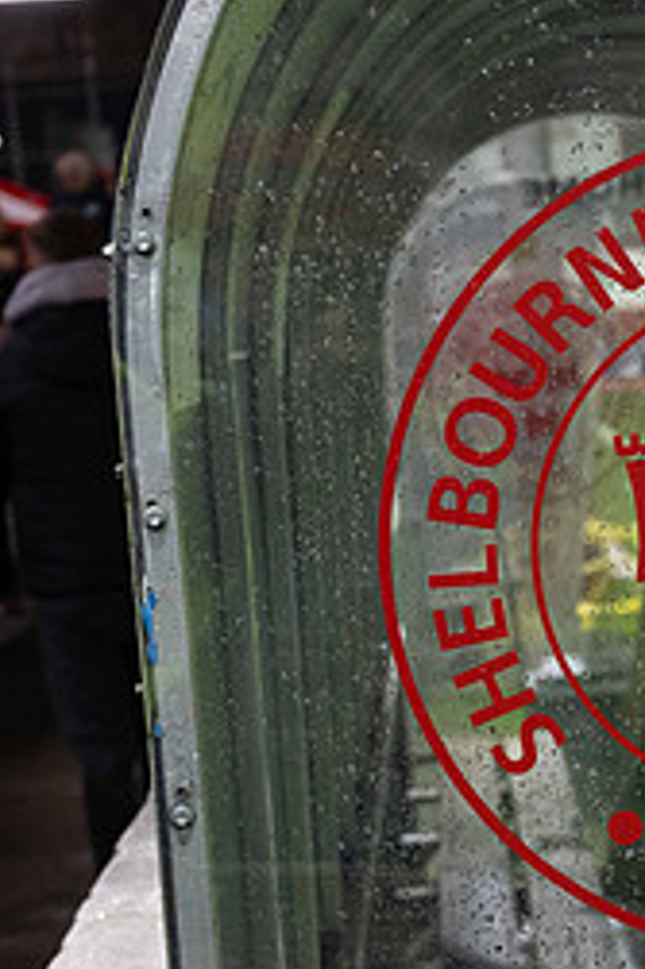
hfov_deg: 12.1
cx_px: 776
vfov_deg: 18.4
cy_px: 585
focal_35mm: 111
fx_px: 2987
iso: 2500
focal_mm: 48
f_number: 4
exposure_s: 1/100
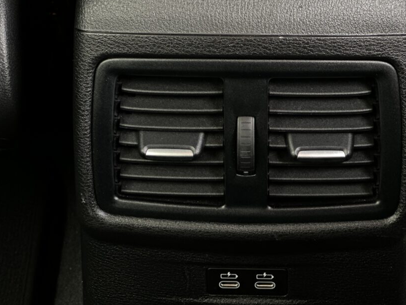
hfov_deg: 20.2
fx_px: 1138
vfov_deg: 15.2
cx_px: 238
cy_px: 148
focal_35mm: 97
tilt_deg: -50.9
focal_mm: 9
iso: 400
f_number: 2.8
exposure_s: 1/17
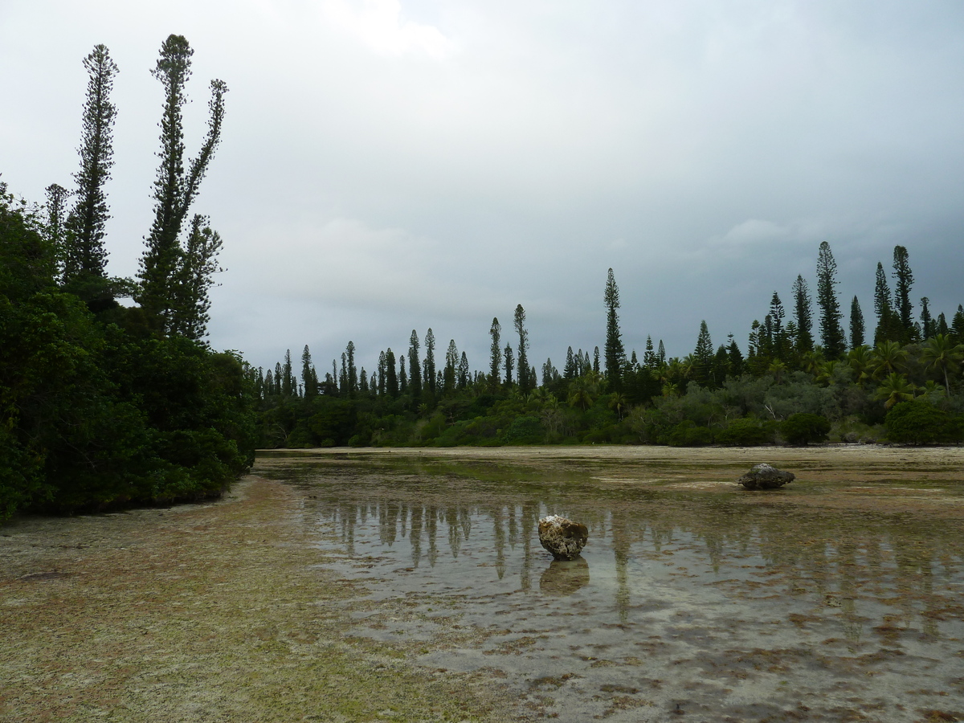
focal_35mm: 25
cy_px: 362
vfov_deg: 54.9
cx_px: 482
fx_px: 696
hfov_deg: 69.4
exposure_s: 1/125
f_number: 4
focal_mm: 4.1
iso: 80
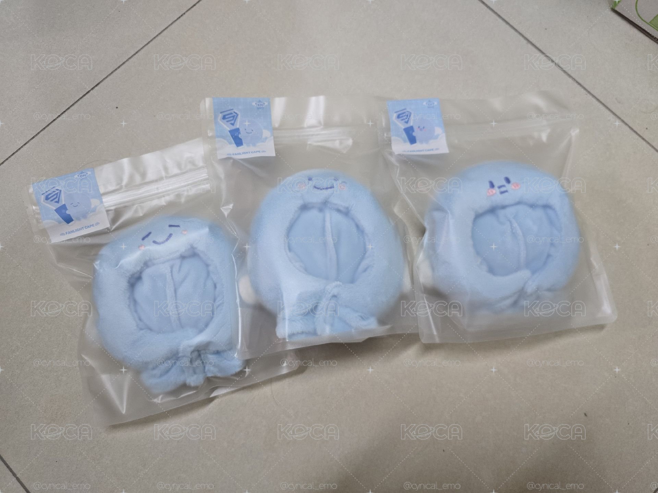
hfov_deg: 73.9
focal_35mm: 23
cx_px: 329
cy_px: 246
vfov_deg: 58.9
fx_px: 437
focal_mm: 6.3
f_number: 1.7
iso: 250
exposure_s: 1/120
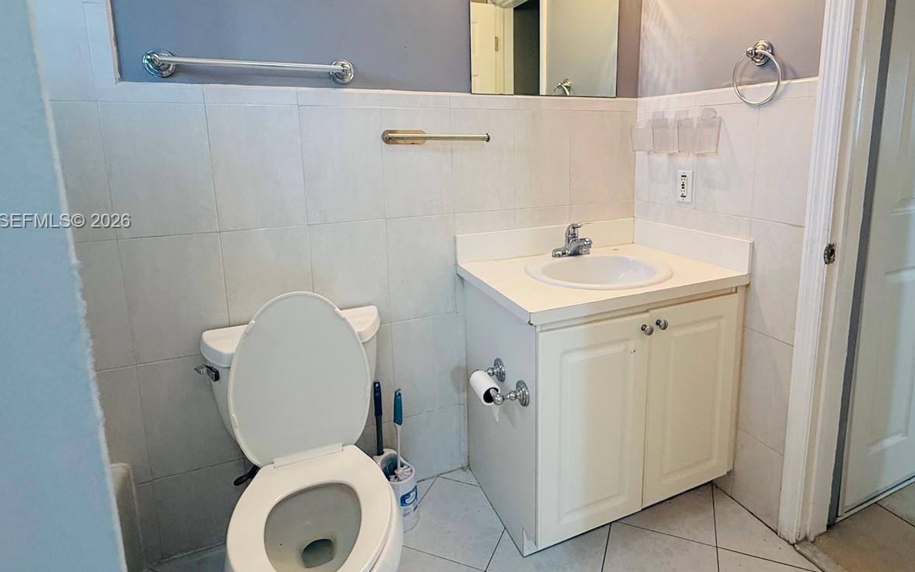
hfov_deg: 84.8
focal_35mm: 20
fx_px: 499
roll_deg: -0.6
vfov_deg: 59.1
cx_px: 507
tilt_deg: -9.4
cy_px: 222
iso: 200
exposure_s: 1/60
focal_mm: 2.22
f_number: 2.2
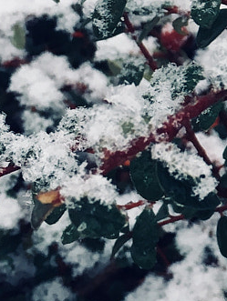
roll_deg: -2.4
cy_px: -58
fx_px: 1222
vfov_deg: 13.7
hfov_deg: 10.0
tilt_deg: -34.3
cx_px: 428
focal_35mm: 140
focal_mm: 4.15
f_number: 2.2
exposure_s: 1/50
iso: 32
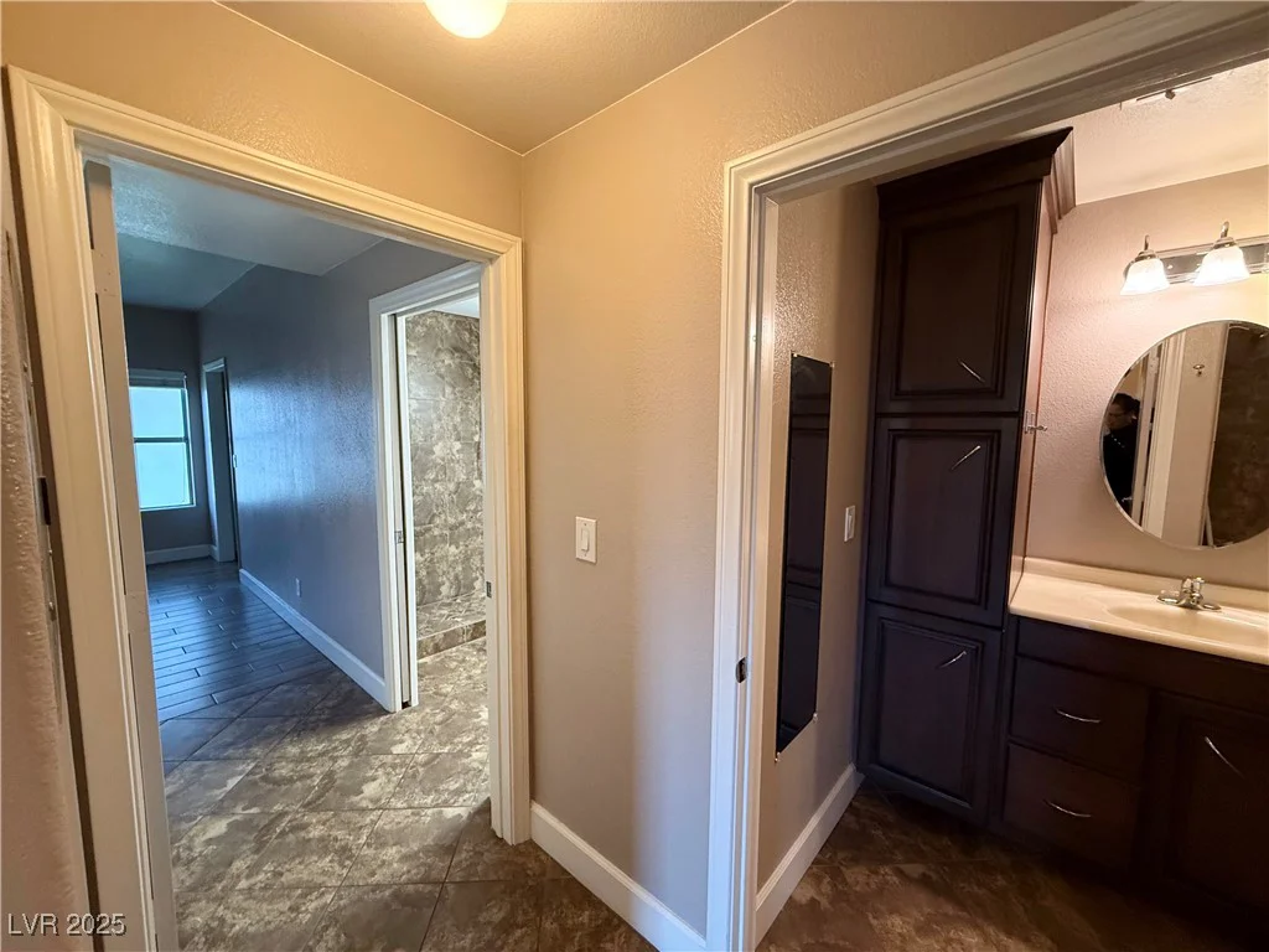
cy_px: 476
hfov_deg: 102.1
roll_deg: -0.4
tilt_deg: -5.5
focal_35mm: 14
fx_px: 513
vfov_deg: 85.7
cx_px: 634
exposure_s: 1/60
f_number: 2.2
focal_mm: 2.22
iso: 400
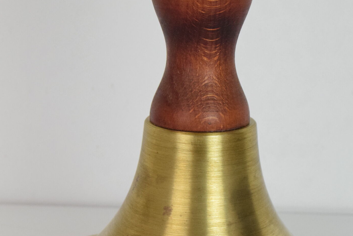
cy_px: 247
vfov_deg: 12.3
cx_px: 208
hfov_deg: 18.6
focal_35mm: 110
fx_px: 1079
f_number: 8
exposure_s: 1/250
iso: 1600
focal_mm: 34
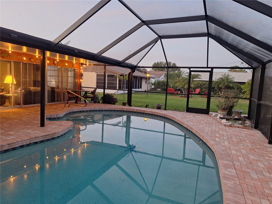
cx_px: 136
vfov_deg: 58.9
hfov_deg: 73.9
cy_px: 102
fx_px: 181
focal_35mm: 23
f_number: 1.8
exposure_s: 1/40
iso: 200
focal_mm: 5.54
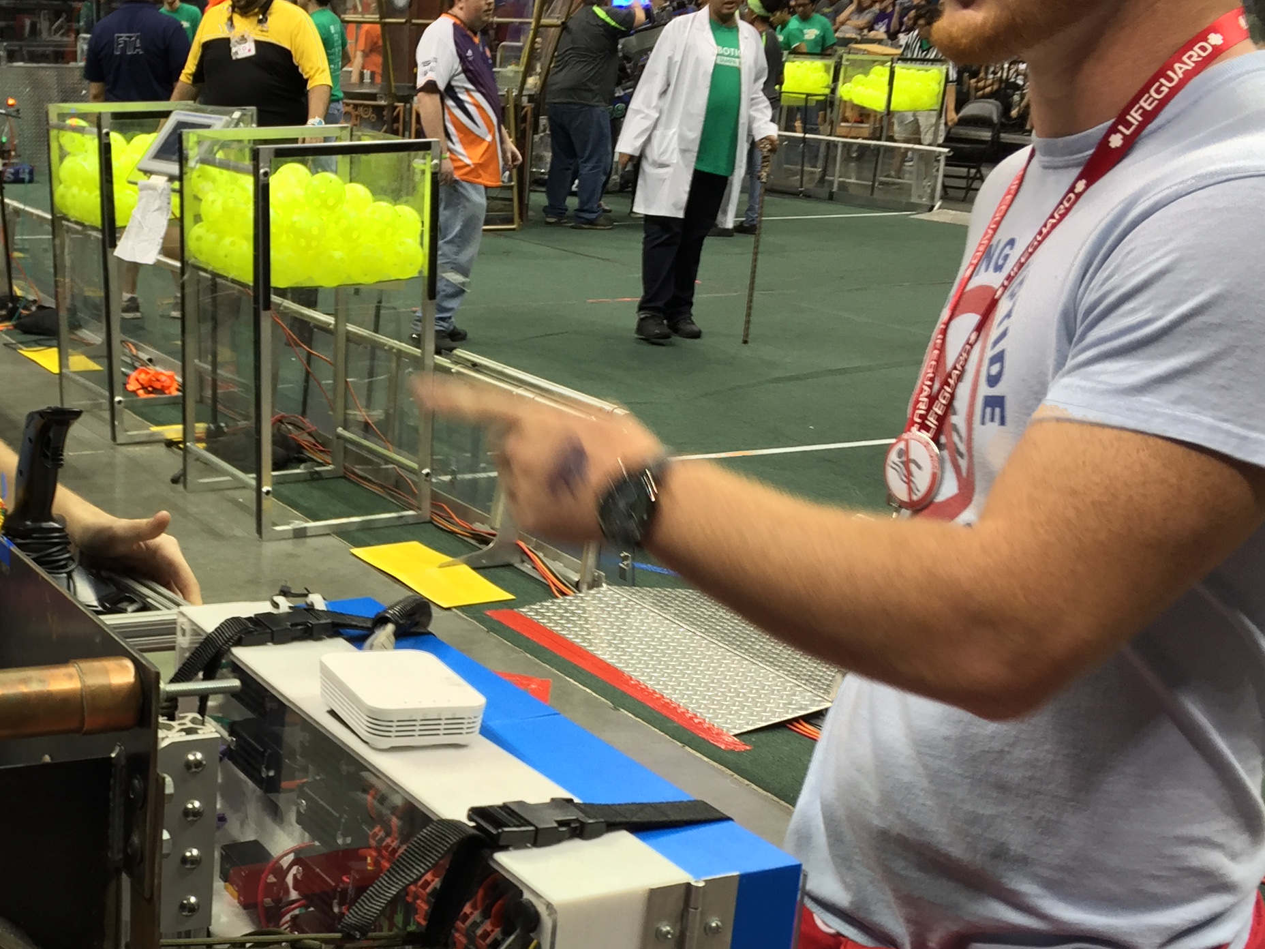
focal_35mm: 51
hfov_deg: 36.3
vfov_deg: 28.0
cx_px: 262
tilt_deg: -19.2
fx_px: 1864
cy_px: 747
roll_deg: -1.4
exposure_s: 1/60
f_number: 2.2
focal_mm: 4.15
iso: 32
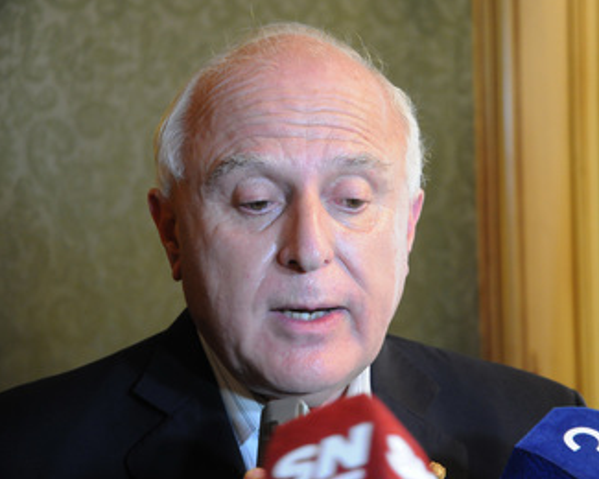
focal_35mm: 120
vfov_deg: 12.9
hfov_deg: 16.0
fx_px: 2127
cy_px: 240
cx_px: 346
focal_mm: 70
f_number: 4.5
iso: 1600
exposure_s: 1/25
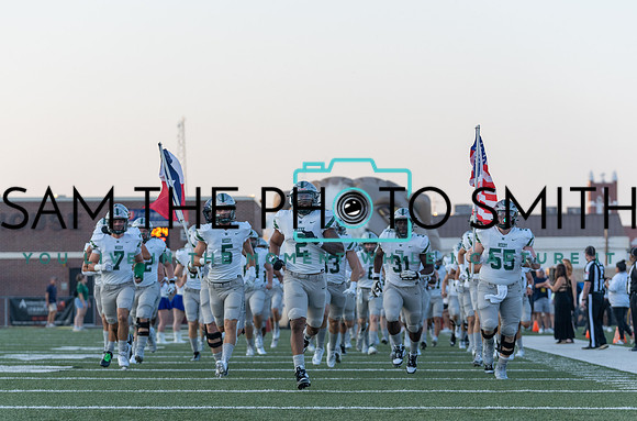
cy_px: 278
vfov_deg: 7.6
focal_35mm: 179
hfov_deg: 11.5
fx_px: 3153
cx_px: 308
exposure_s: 1/1000
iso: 500
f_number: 3.5
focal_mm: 122
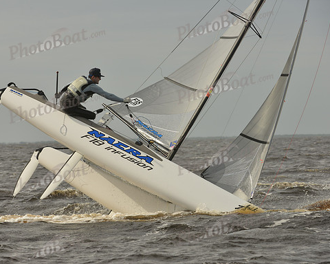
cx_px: 142
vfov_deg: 6.8
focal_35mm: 227
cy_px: 132
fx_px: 2217
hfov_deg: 8.5
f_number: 7.1
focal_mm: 200
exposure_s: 1/1000
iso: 250
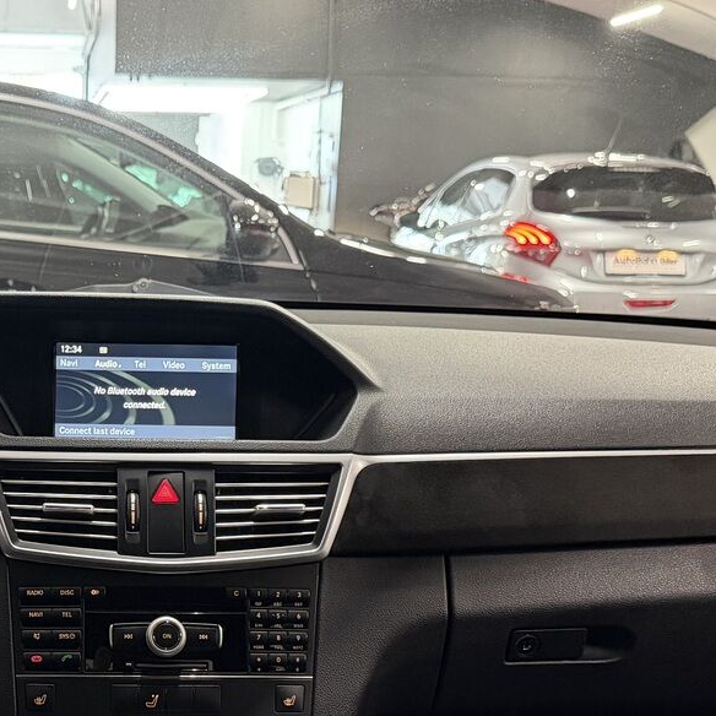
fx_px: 1451
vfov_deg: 27.4
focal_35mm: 62
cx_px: 129
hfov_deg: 27.1
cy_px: 520
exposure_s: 1/33
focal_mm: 6.76
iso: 640
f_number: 1.78
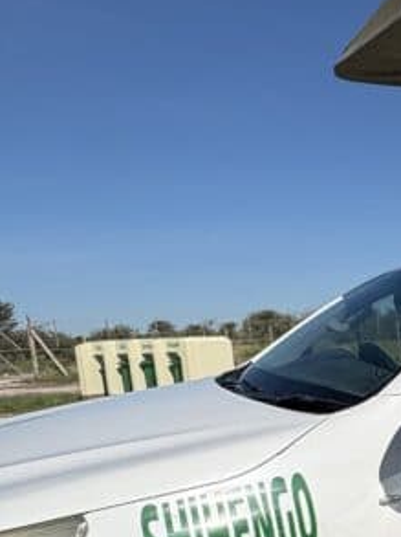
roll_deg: +2.1
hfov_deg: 24.7
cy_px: 449
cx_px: 555
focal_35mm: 49
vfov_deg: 37.2
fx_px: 758
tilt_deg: -6.4
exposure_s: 1/4630
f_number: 2.2
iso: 40
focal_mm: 2.22
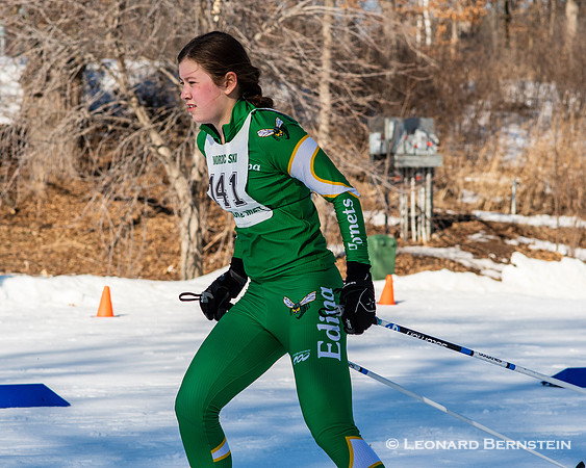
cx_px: 260
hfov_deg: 13.4
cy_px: 234
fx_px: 2490
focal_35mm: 144
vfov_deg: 10.7
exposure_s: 1/2500
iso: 400
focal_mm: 85
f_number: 5.6
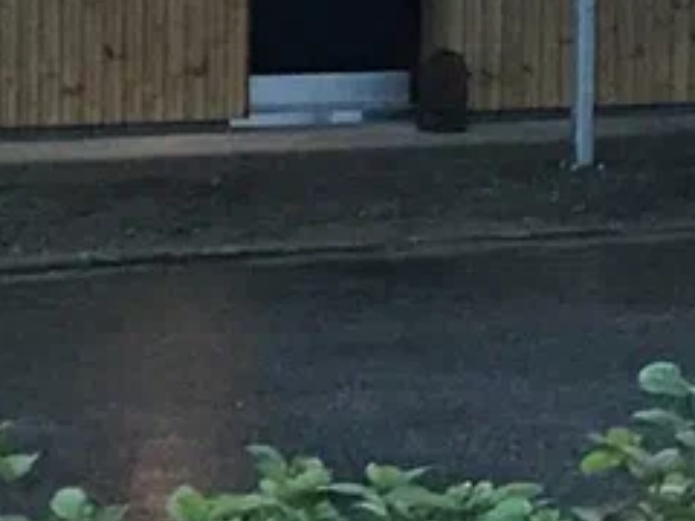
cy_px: -188
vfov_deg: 7.1
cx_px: 559
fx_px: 4156
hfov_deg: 9.5
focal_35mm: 207
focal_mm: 3.3
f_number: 2.4
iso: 160
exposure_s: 1/33
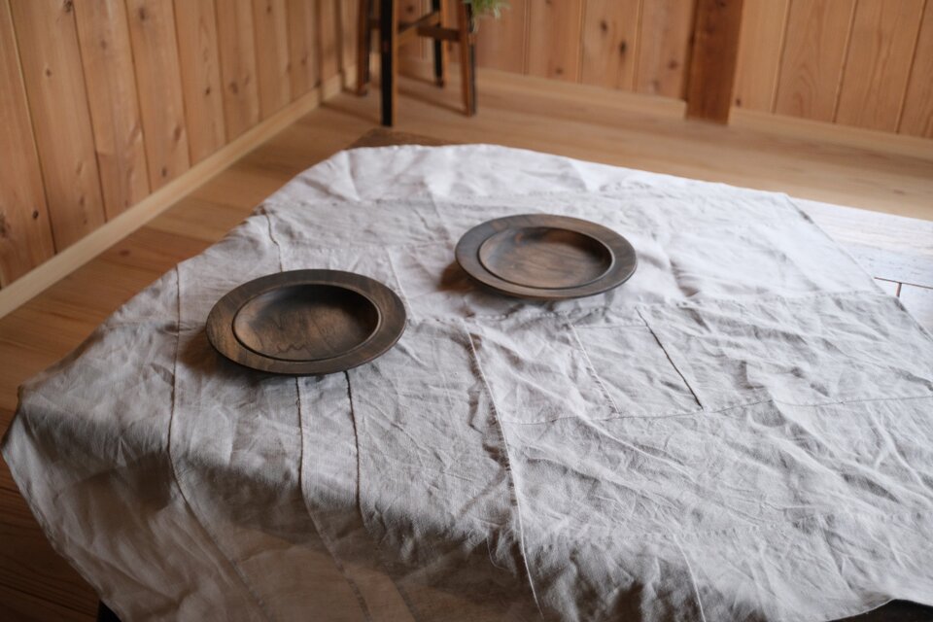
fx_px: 1166
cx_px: 466
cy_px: 311
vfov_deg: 29.9
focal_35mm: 45
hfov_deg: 43.6
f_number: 2.8
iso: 1600
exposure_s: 1/100
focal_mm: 30
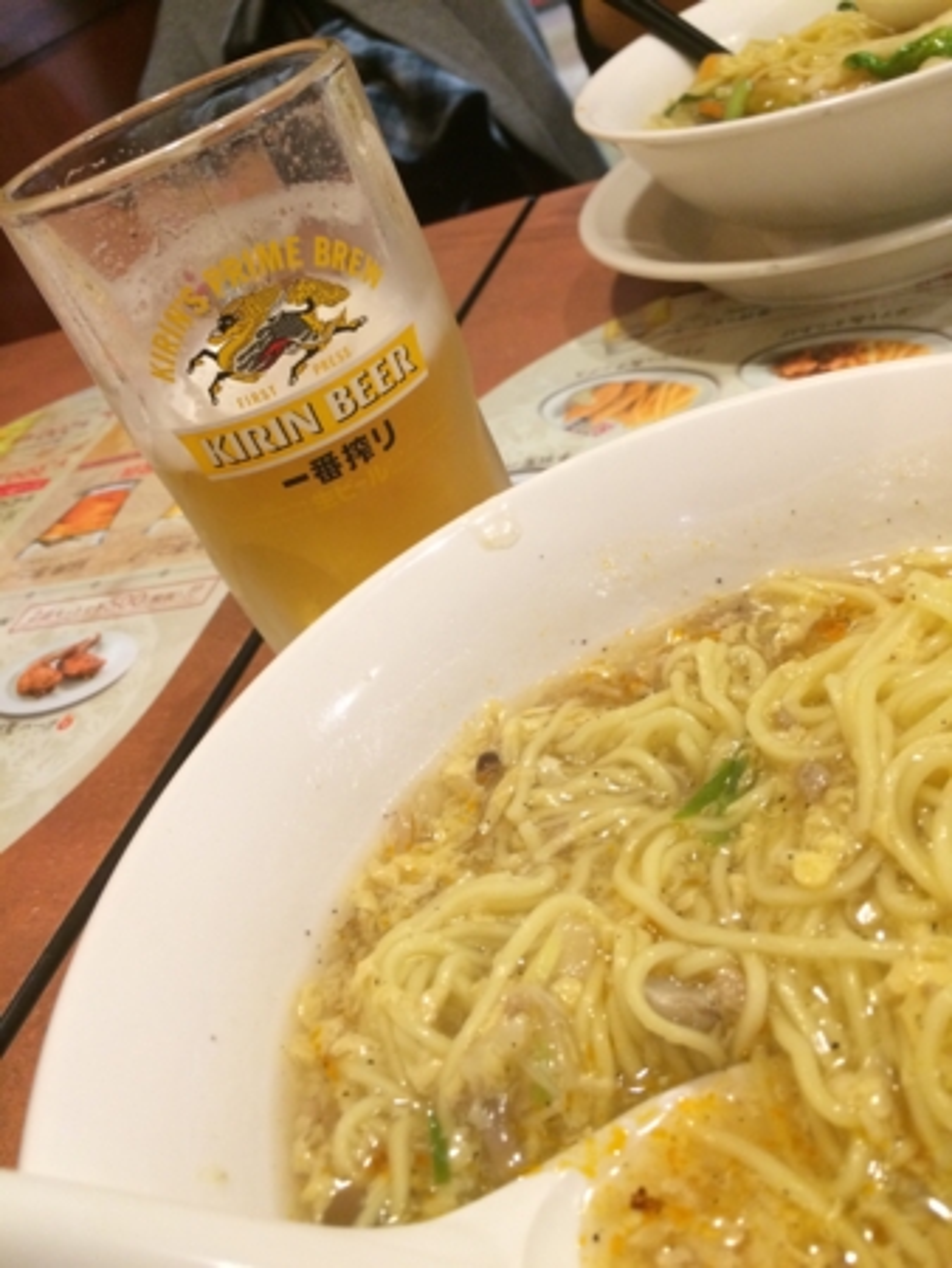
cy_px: 634
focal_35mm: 29
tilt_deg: -34.3
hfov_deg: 48.3
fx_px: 1062
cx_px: 476
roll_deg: +26.7
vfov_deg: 61.6
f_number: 2.2
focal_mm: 4.15
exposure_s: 1/33
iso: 250
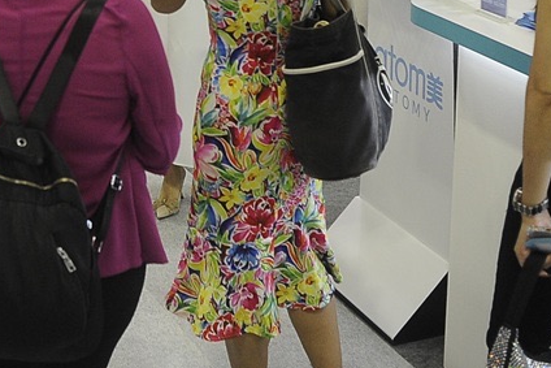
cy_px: -165
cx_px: 2
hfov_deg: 23.2
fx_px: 1286
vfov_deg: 15.2
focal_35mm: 84
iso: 2000
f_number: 4
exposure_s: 1/160
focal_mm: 28
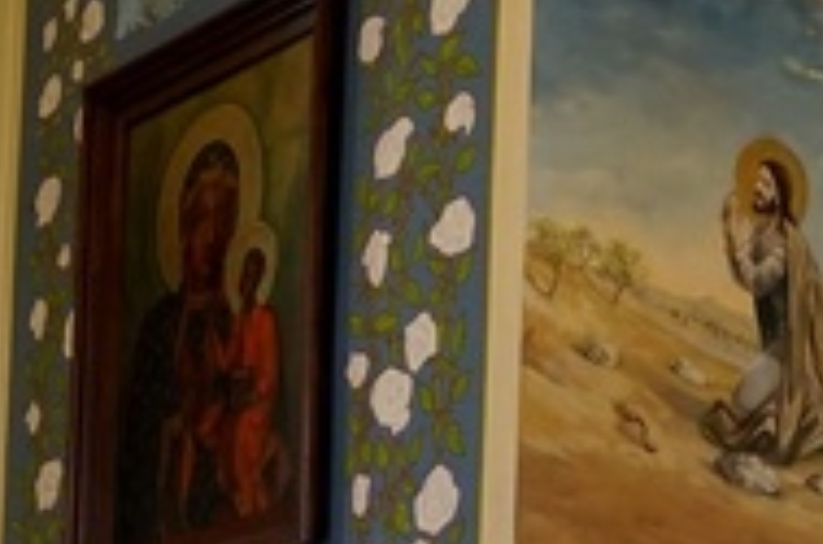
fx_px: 2873
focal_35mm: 126
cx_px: 222
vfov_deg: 10.3
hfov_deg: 16.2
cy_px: 903
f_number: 4
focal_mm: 20
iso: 640
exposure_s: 1/160
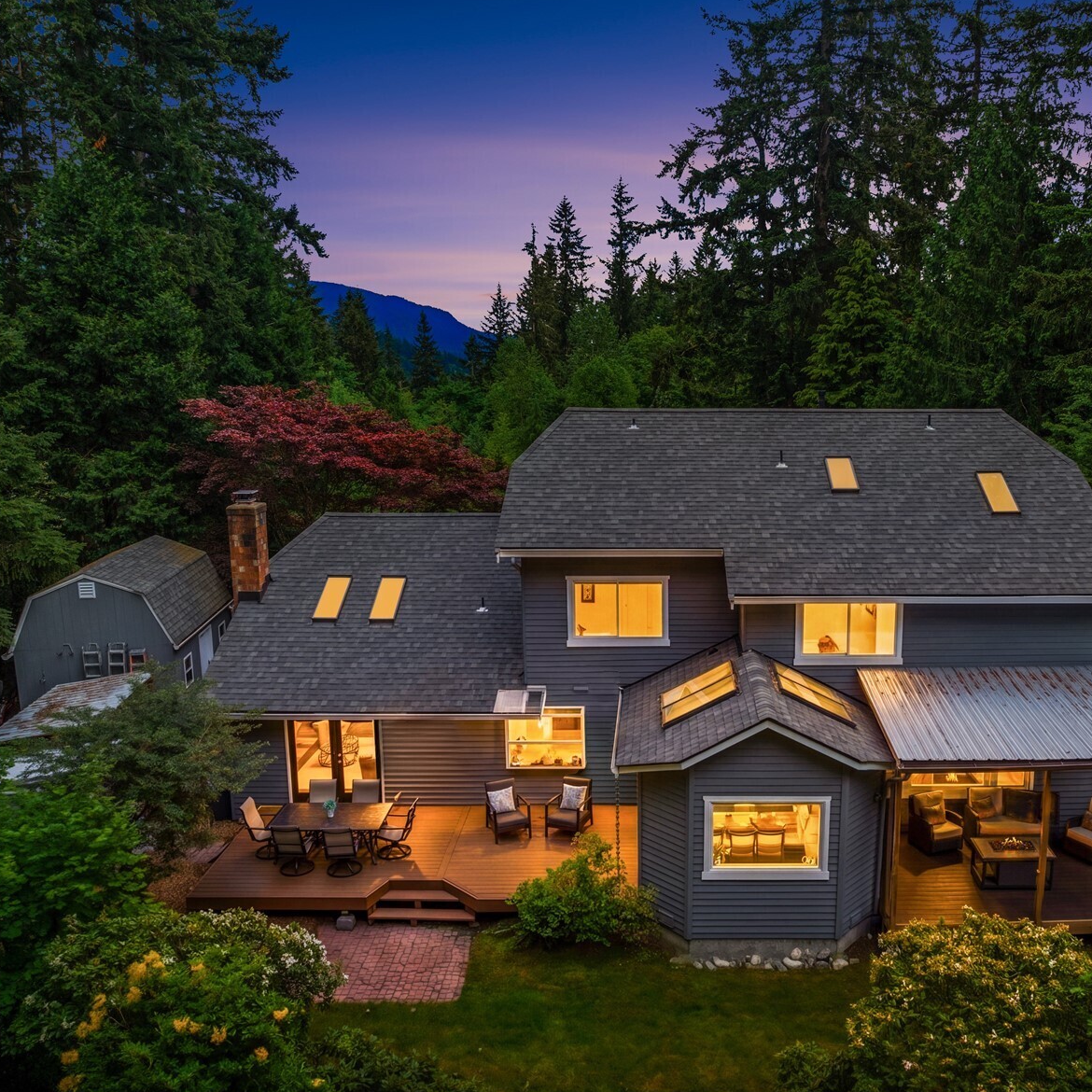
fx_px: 1035
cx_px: 672
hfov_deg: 55.1
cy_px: 540
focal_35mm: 29
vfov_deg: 55.6
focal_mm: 12.29
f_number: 2.8
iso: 400
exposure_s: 1/640
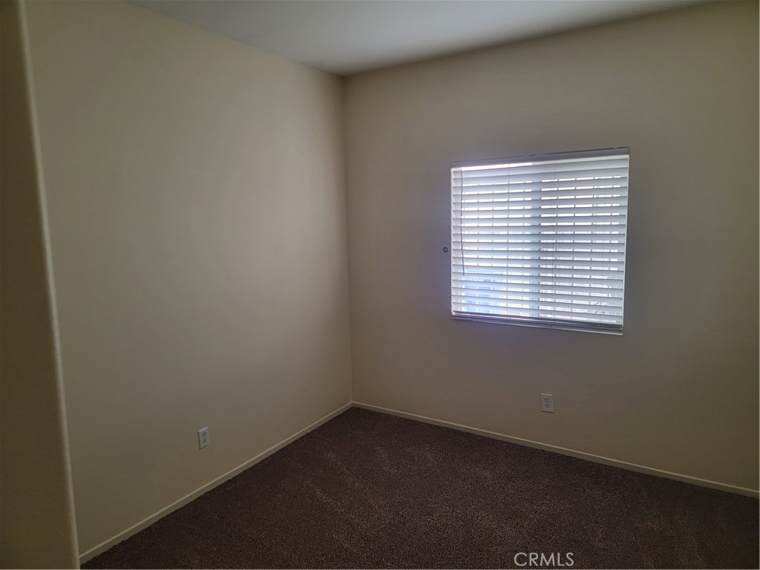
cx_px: 380
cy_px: 285
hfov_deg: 71.6
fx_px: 527
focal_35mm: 24
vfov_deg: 56.8
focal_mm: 6.7
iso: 160
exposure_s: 1/60
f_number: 1.8
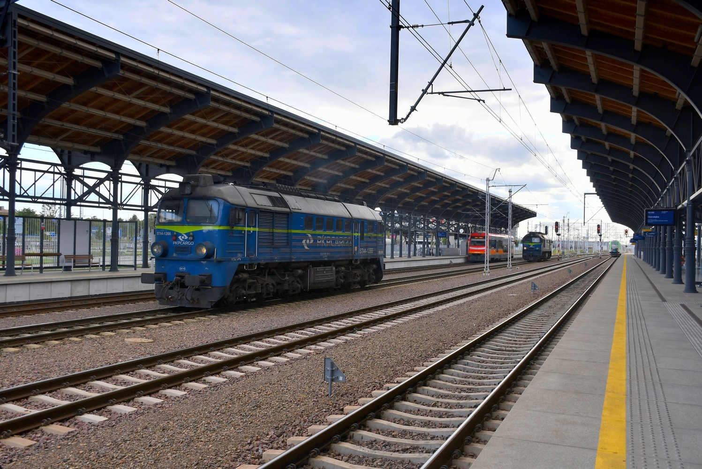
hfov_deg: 57.2
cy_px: 234
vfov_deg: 40.0
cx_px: 351
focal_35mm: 33
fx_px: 644
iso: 200
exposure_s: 1/400
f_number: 5.6
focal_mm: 22
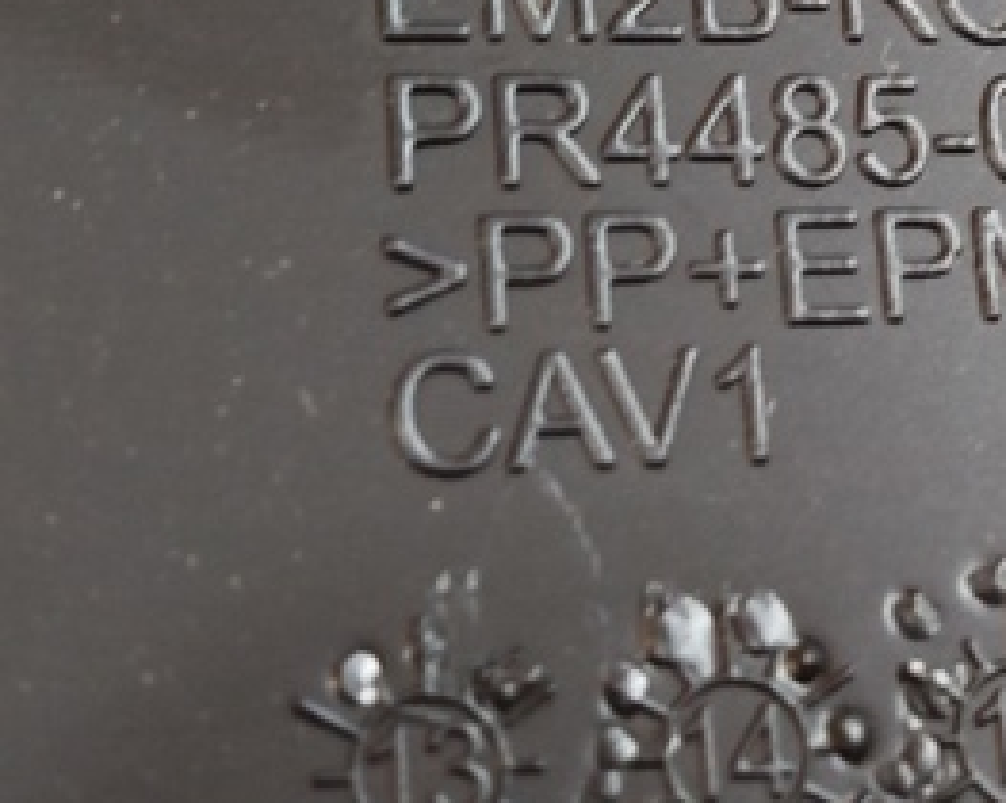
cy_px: -27
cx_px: 796
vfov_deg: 13.3
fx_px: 3392
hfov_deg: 16.8
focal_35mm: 114
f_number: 1.7
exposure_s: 1/33
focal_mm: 5.31
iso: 400
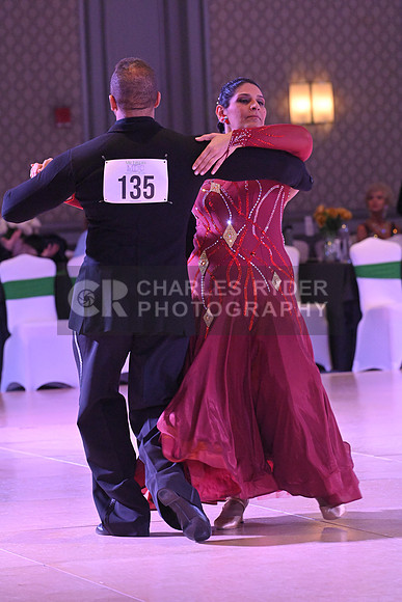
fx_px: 3348
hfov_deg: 6.9
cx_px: 201
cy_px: 301
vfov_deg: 10.3
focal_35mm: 200
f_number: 7.1
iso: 6400
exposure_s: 1/400
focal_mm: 200
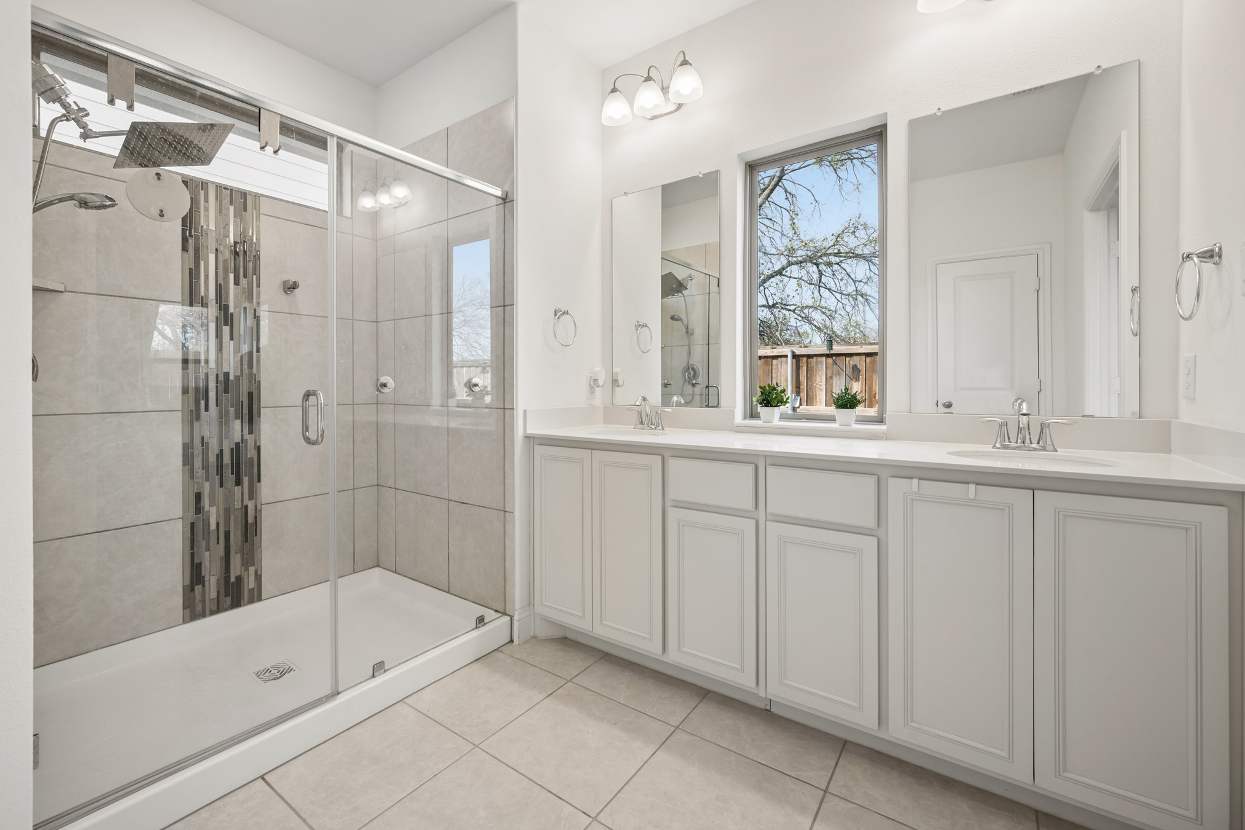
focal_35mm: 15
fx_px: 519
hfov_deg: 100.3
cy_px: 386
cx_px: 584
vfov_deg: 77.2
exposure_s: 1/80
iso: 200
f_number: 8
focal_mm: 14
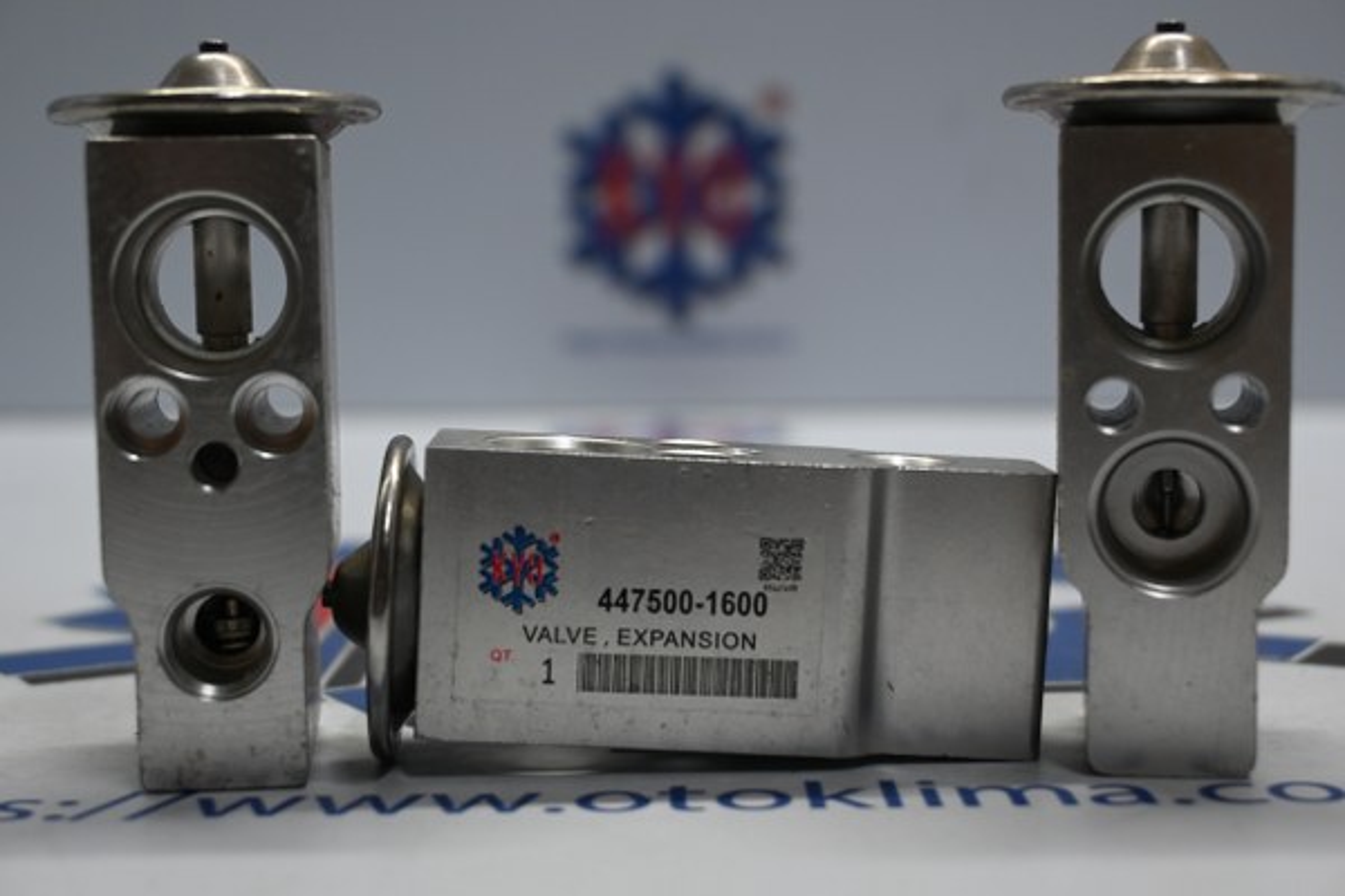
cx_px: 672
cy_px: 448
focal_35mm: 56
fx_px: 2073
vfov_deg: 24.4
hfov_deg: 35.9
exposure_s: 1/60
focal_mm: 37
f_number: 5.3
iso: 560
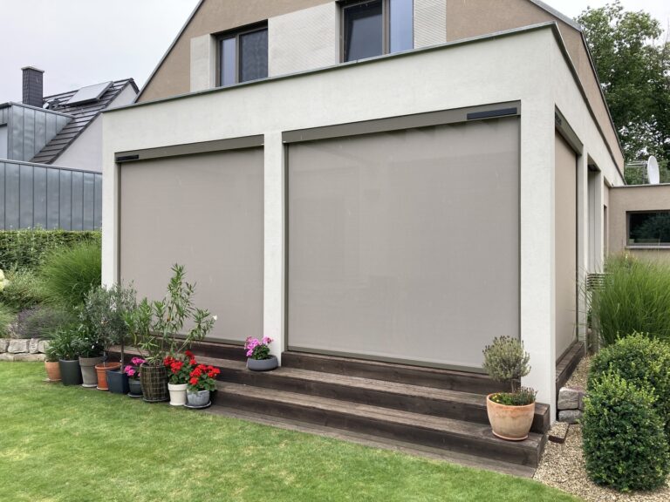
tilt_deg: +1.4
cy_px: 251
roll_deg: -0.5
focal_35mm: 28
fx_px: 542
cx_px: 335
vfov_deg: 49.7
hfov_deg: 63.4
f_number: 1.8
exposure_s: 1/417
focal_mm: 3.99
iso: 20
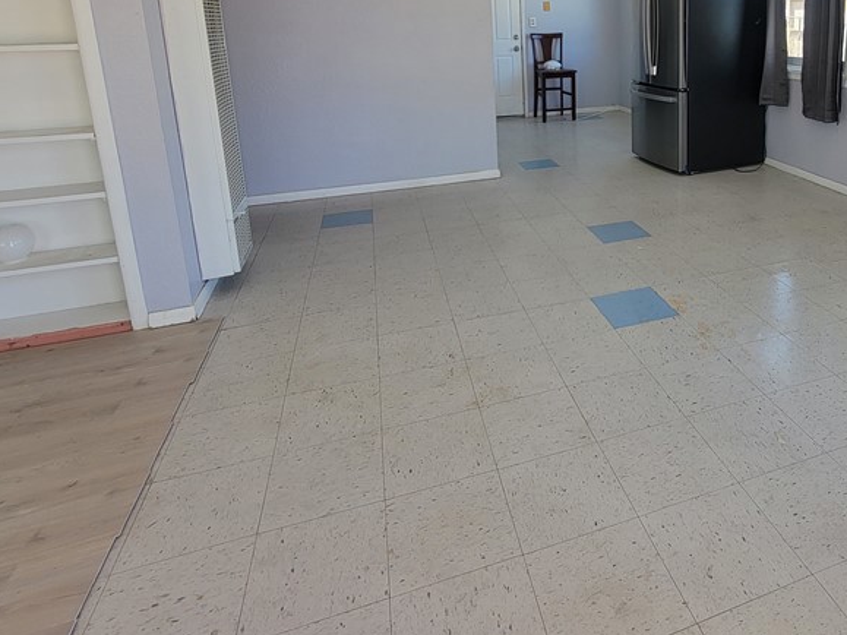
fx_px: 563
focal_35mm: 23
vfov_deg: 54.8
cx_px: 604
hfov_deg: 70.4
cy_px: 127
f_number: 2.2
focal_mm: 2.2
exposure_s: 1/120
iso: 80
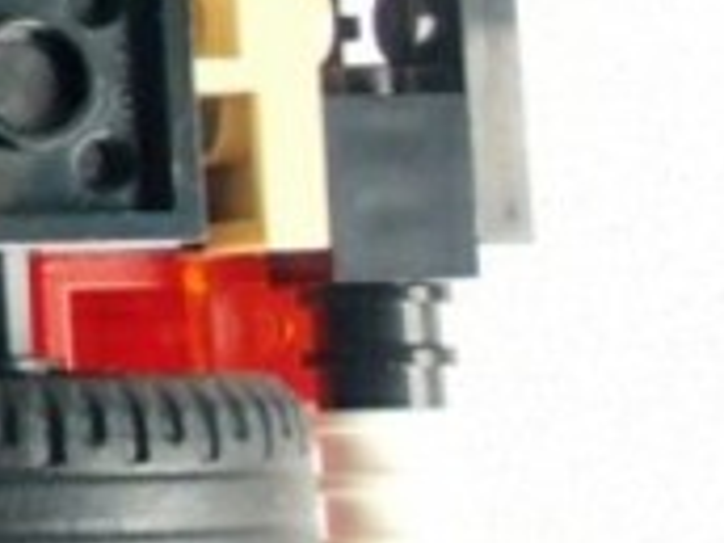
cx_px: -1145
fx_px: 4058
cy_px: -116
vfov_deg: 7.6
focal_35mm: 194
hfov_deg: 9.0
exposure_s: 1/30
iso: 125
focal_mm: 6.61
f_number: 3.9
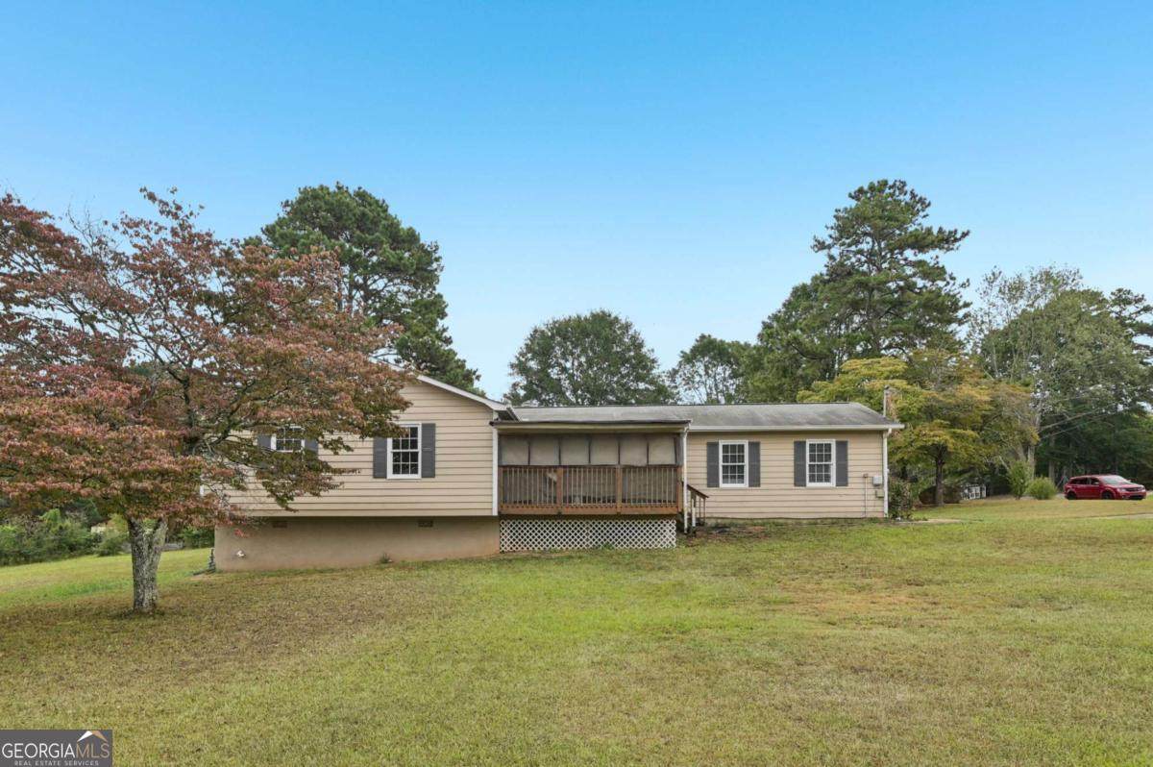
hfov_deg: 90.0
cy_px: 384
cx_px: 576
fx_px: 576
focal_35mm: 18
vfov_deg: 67.3
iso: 200
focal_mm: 18
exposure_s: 1/200
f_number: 8
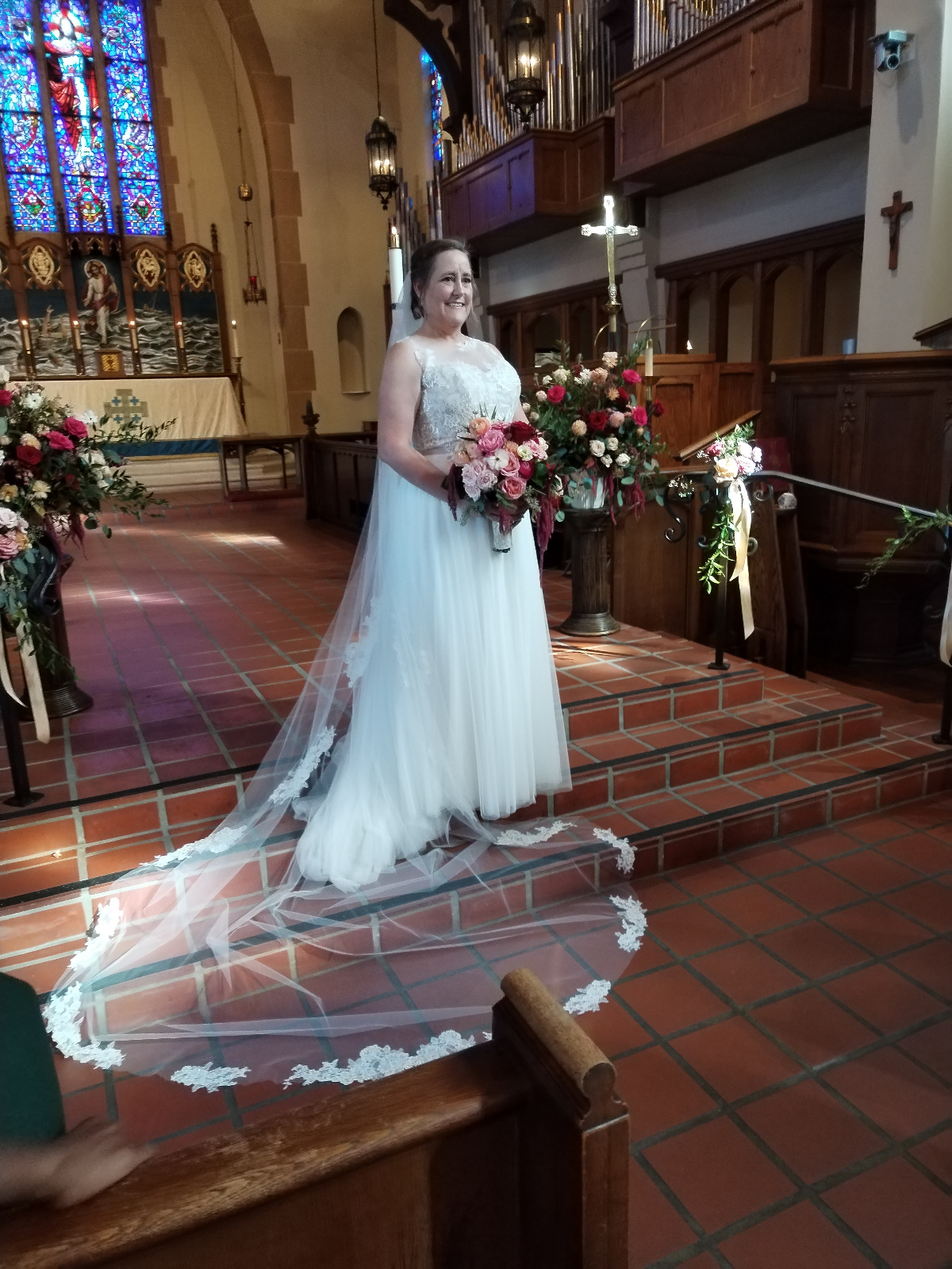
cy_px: 634
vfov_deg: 67.3
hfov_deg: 53.1
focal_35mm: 26
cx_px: 476
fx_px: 953
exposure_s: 1/33.3
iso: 610
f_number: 1.8
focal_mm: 4.75
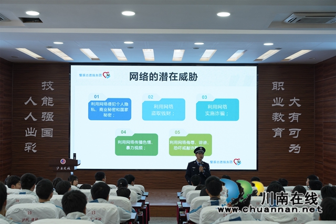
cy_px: 112
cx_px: 168
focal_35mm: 56
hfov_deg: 35.9
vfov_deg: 24.4
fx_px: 518
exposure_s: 1/100
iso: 800
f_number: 4.5
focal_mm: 55.5
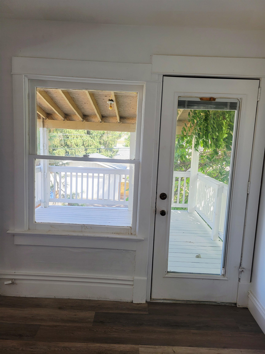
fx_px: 265
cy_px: 177
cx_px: 132
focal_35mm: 26
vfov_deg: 67.3
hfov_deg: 53.1
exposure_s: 1/143
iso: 40
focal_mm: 5.4
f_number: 1.8
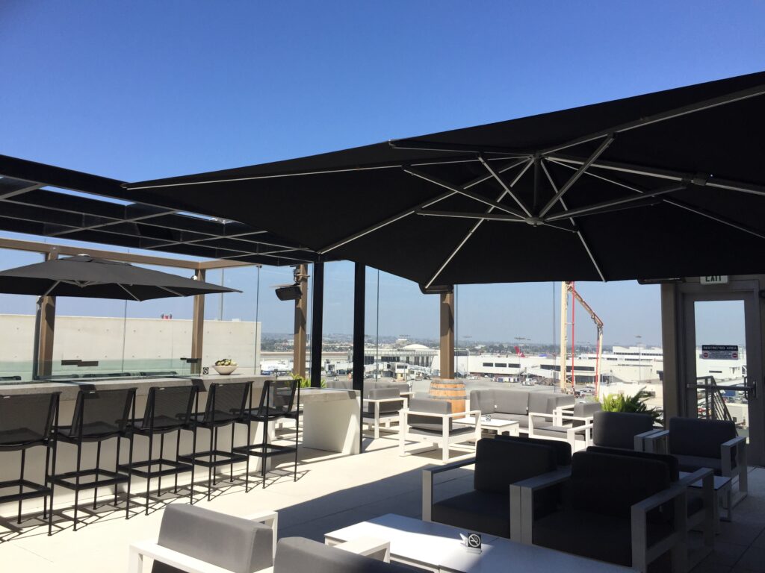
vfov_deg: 48.2
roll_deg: -1.5
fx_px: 641
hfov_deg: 61.7
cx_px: 382
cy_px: 286
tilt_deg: +3.9
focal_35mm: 29
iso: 32
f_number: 2.2
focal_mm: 4.15
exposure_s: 1/2475
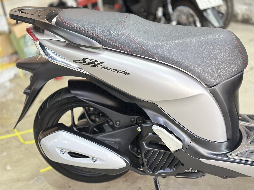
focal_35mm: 48
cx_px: 127
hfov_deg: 39.7
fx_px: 352
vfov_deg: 30.3
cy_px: 95
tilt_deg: -25.9
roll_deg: +7.7
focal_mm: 6.86
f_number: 1.78
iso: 1000
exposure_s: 1/25
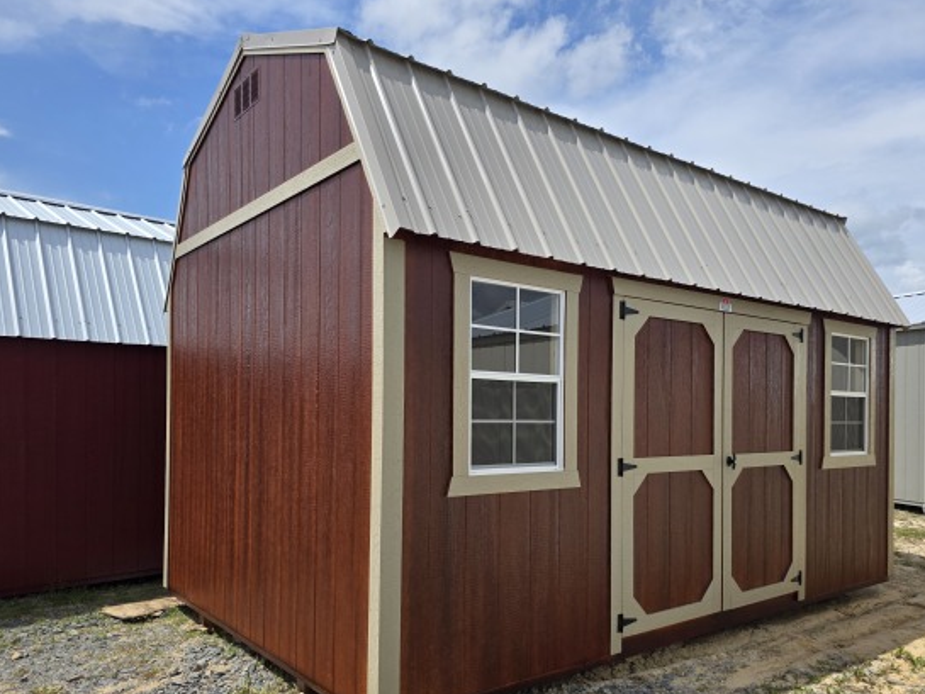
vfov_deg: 51.2
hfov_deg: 65.3
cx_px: 479
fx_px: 722
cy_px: 402
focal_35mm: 27
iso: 80
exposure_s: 1/7944
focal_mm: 6.3
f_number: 1.7
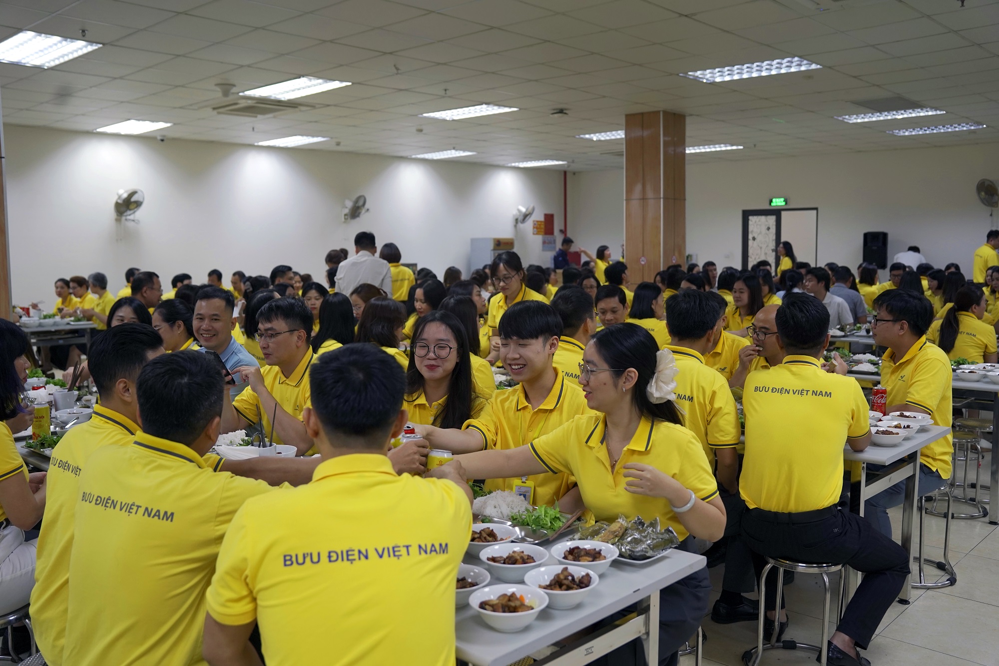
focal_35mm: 32
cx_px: 500
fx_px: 880
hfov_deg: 59.2
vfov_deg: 41.5
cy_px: 333
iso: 1250
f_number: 3.5
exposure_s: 1/160
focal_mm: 31.7
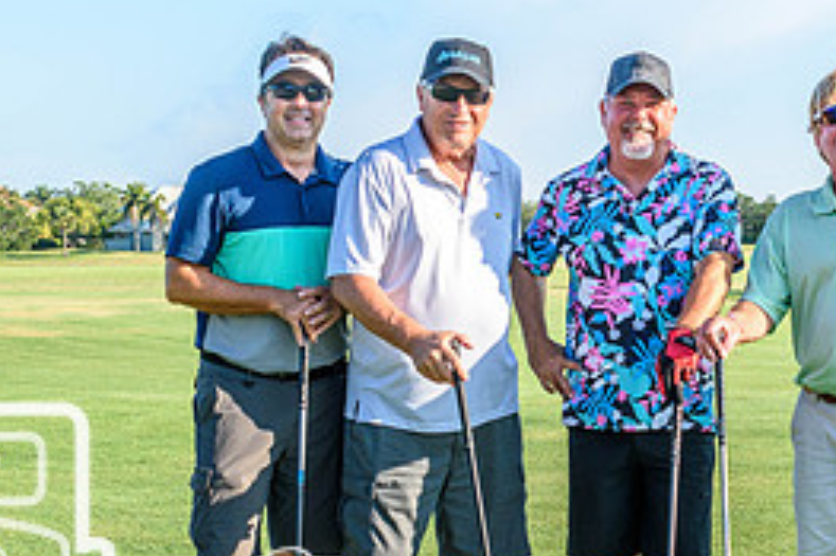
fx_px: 1996
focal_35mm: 86
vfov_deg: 15.8
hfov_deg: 23.5
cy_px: 424
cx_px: 604
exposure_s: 1/320
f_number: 9
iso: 200
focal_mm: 26
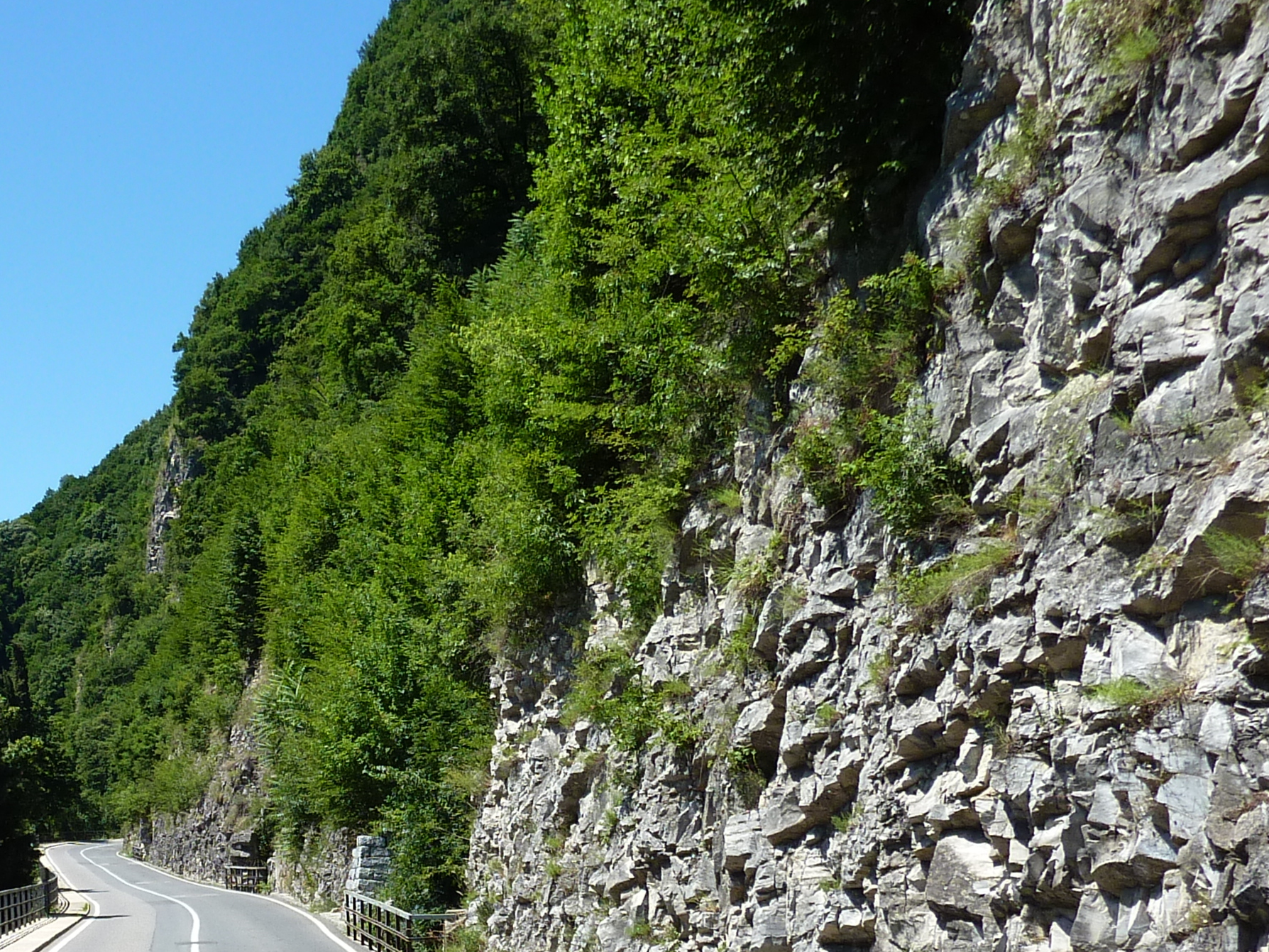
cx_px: 280
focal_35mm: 51
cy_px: 837
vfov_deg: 27.6
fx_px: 1870
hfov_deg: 36.4
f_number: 4
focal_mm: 4.1
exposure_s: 1/500
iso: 80
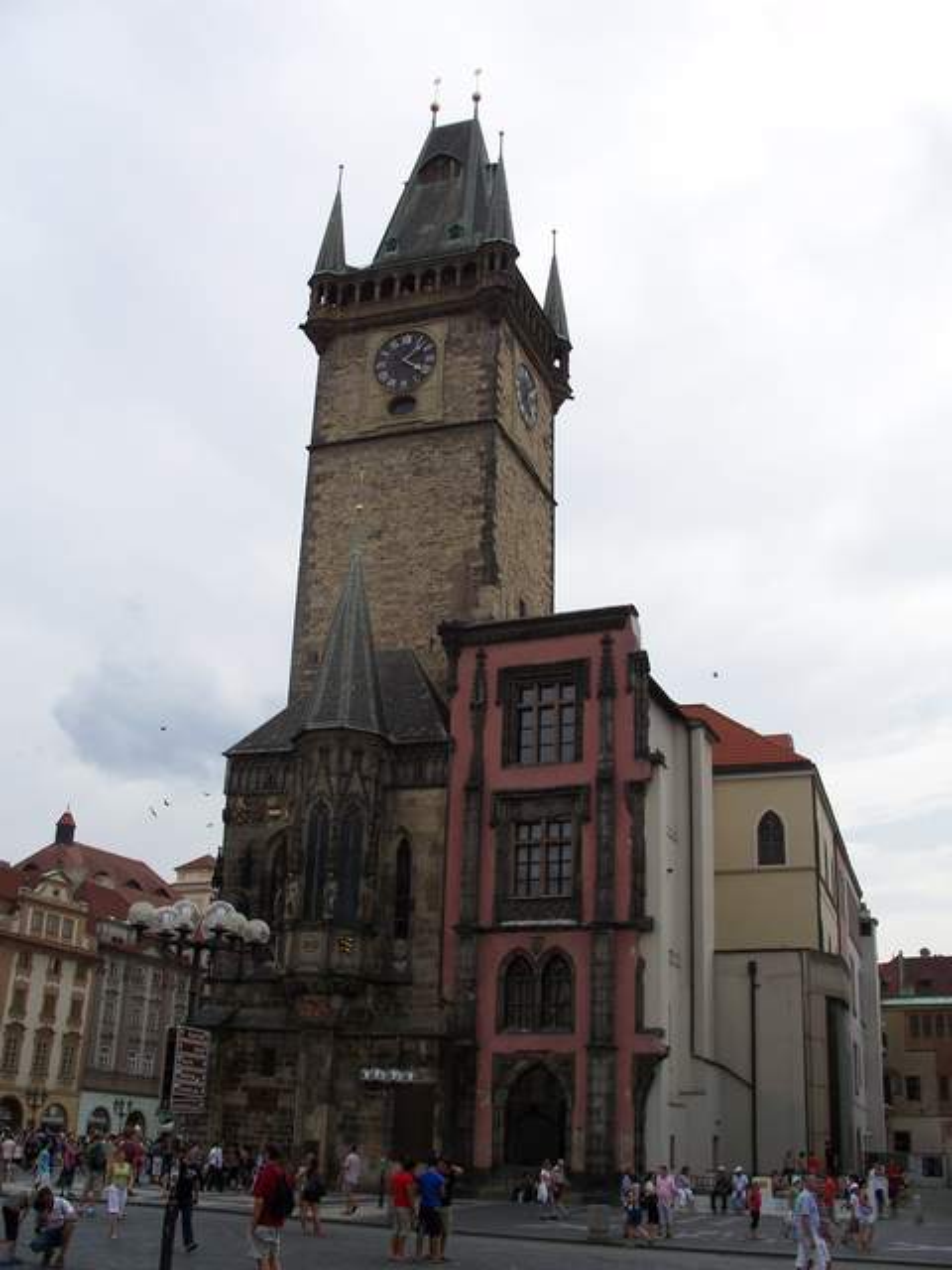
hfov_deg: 38.7
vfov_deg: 50.1
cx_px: 476
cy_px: 635
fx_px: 1357
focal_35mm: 37
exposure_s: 1/640
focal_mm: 7.8
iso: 64
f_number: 4
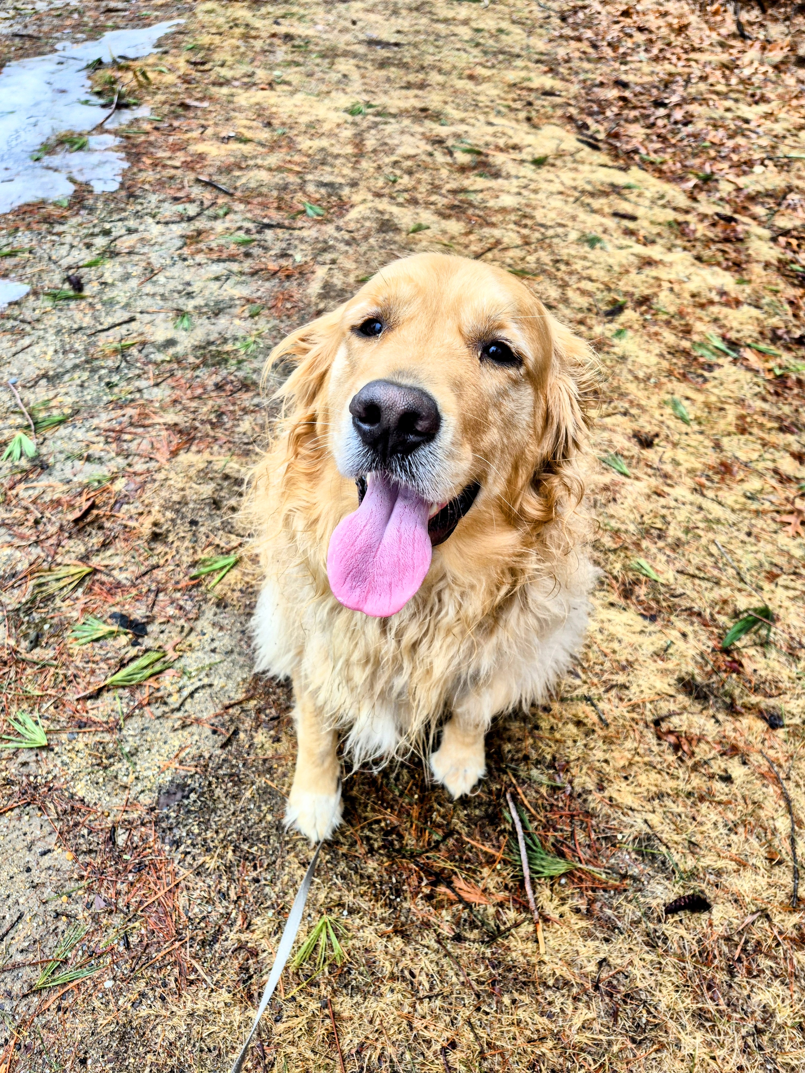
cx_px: 402
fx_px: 713
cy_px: 536
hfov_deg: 58.9
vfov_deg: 73.9
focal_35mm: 23
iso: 25
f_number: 1.8
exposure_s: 1/189
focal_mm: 5.4
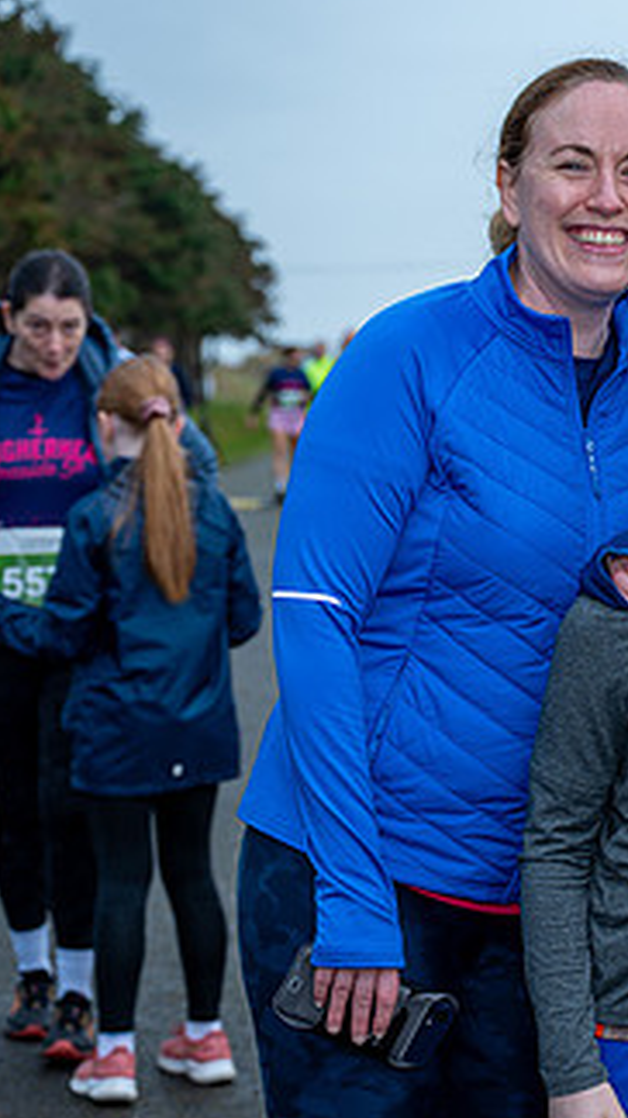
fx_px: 3171
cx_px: 901
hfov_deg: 10.9
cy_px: 571
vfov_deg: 20.0
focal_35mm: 107
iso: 100
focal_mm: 57
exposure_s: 1/200
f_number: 4
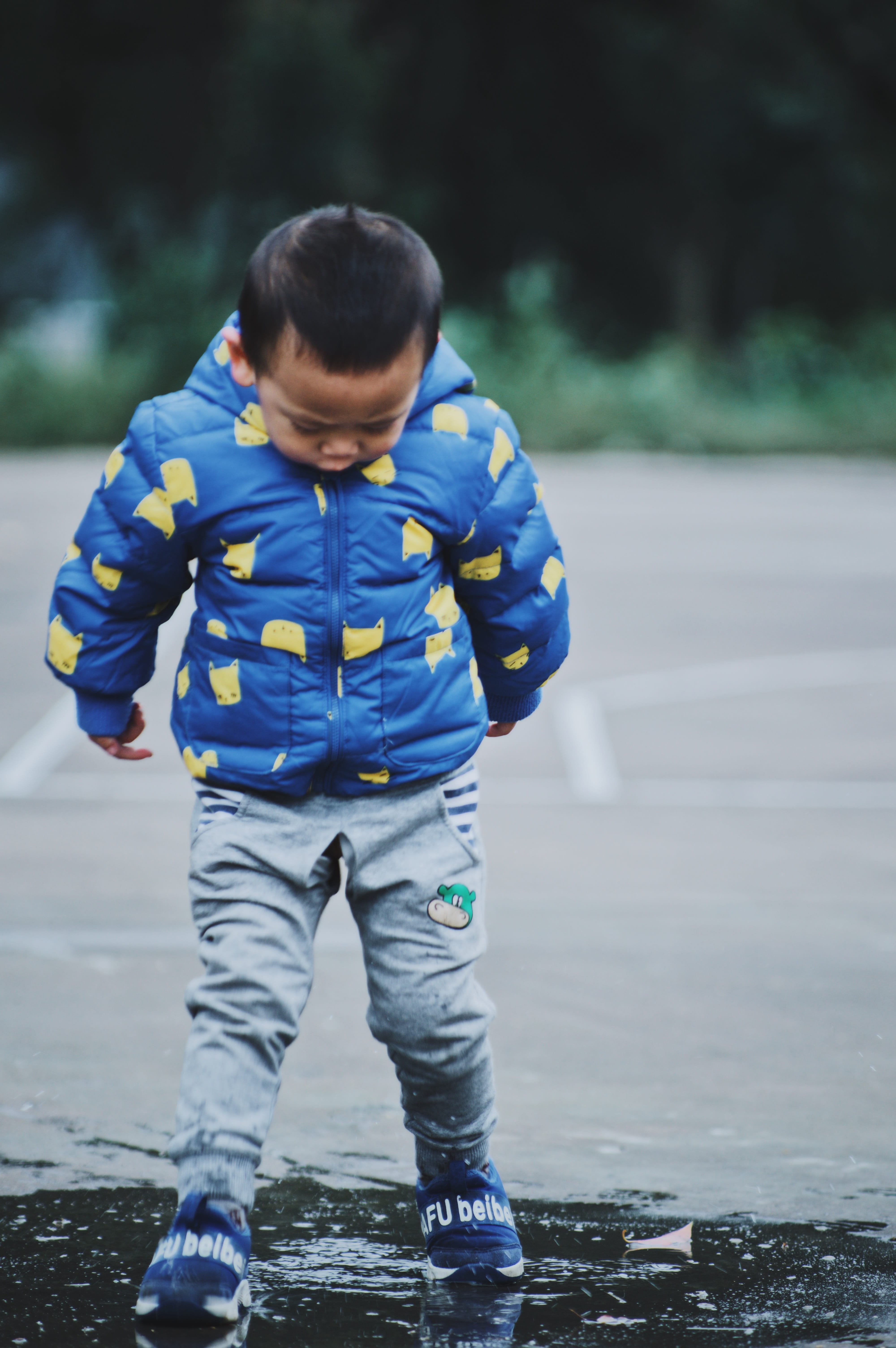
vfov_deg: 10.2
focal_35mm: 202
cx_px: 448
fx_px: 7555
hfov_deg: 6.8
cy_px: 674
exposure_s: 1/200
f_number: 2.8
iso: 200
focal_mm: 135
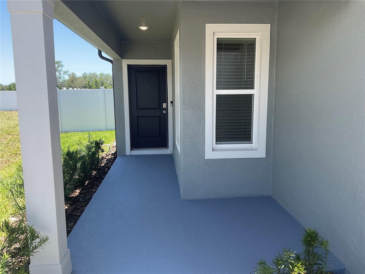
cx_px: 182
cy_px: 137
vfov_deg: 48.2
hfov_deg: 61.7
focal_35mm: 29
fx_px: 306
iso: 16
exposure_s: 1/425
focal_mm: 3
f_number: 1.8
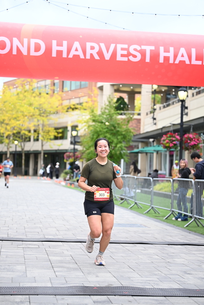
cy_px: 152
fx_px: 595
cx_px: 102
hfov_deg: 19.5
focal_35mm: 70
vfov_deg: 28.8
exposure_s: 1/1600
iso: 640
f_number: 2.8
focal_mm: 70
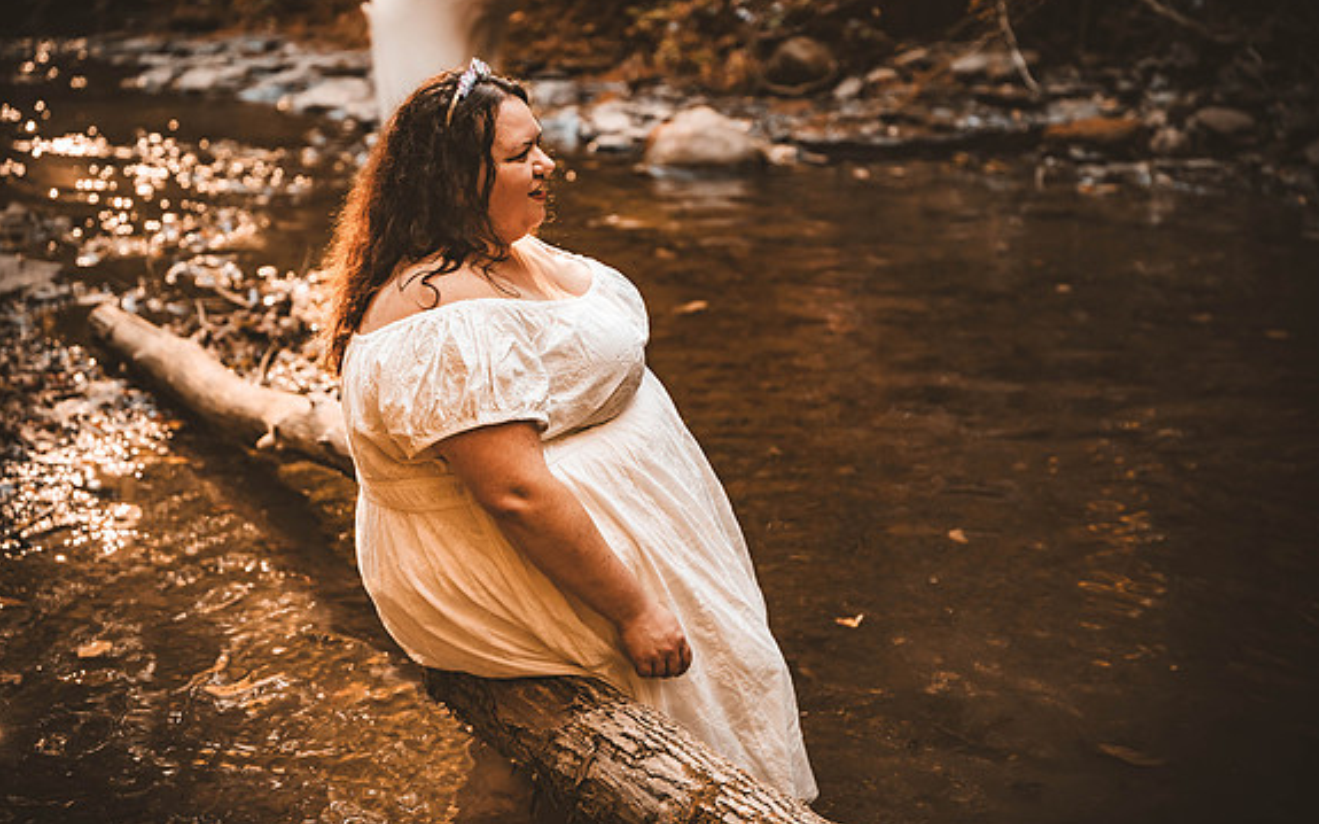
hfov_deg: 28.6
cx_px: 661
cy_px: 394
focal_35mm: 72
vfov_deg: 18.1
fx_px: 2587
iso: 1000
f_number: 2.8
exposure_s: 1/400
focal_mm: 70
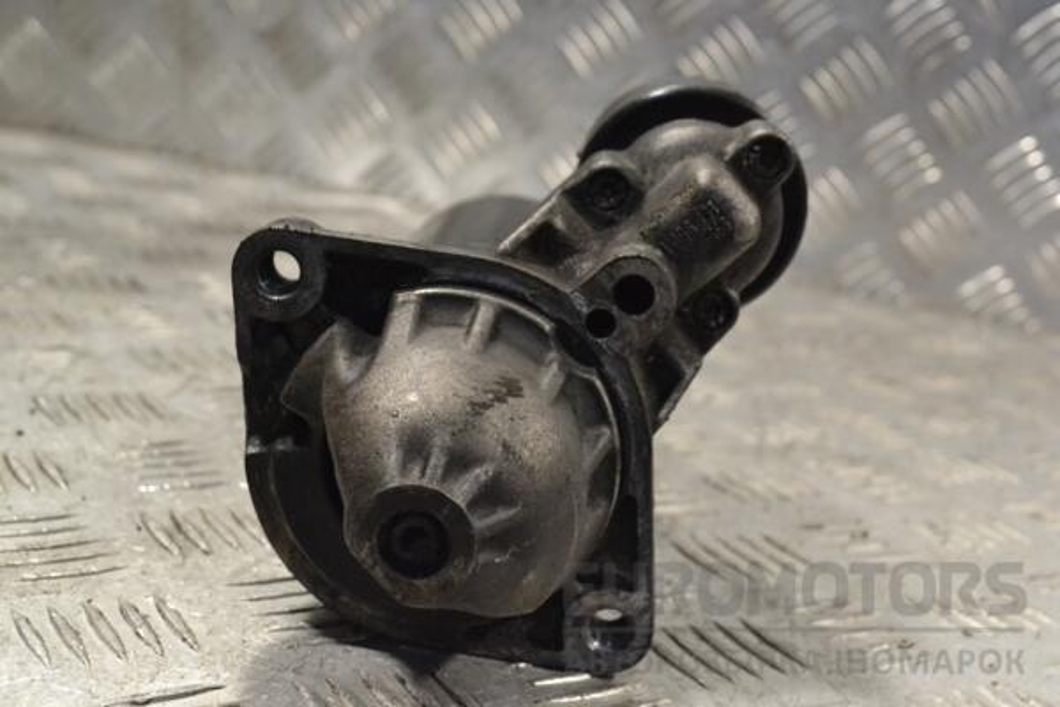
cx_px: 530
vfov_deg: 25.8
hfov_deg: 37.9
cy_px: 354
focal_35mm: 52
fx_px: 1546
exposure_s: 1/250
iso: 3200
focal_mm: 35
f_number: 8
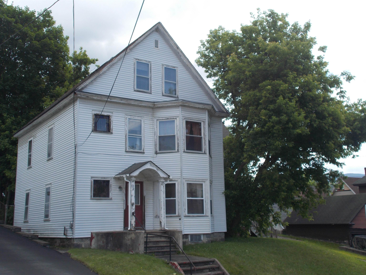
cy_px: 138
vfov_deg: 32.9
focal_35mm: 44
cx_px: 183
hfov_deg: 42.9
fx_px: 465
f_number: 4.2
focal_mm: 7.9
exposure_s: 1/320
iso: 80
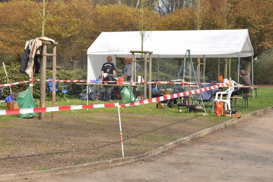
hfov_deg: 26.0
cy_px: 85
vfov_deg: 17.5
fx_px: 591
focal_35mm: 78
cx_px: 141
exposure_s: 1/400
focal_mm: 48
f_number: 9
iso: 200
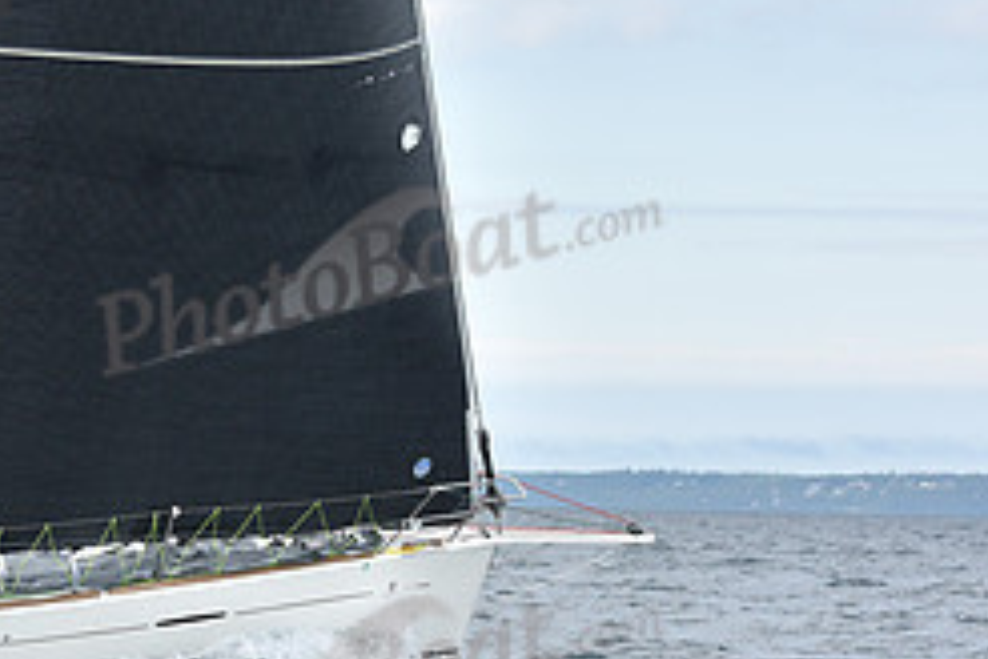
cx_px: -108
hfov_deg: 12.2
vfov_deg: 8.3
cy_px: 119
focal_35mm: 165
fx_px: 4528
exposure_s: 1/800
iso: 400
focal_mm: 70
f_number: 6.3
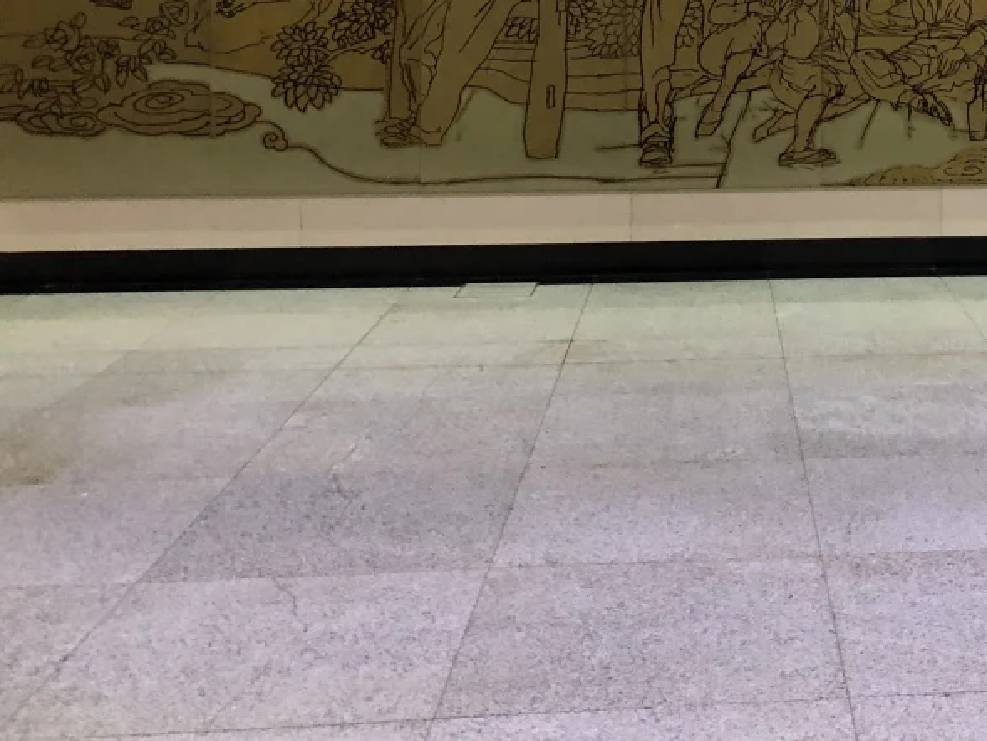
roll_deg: +0.2
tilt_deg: -0.6
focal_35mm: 57
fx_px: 1626
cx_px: 927
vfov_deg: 24.6
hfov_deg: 31.8
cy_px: 13
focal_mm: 4
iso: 100
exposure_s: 1/17
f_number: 1.8
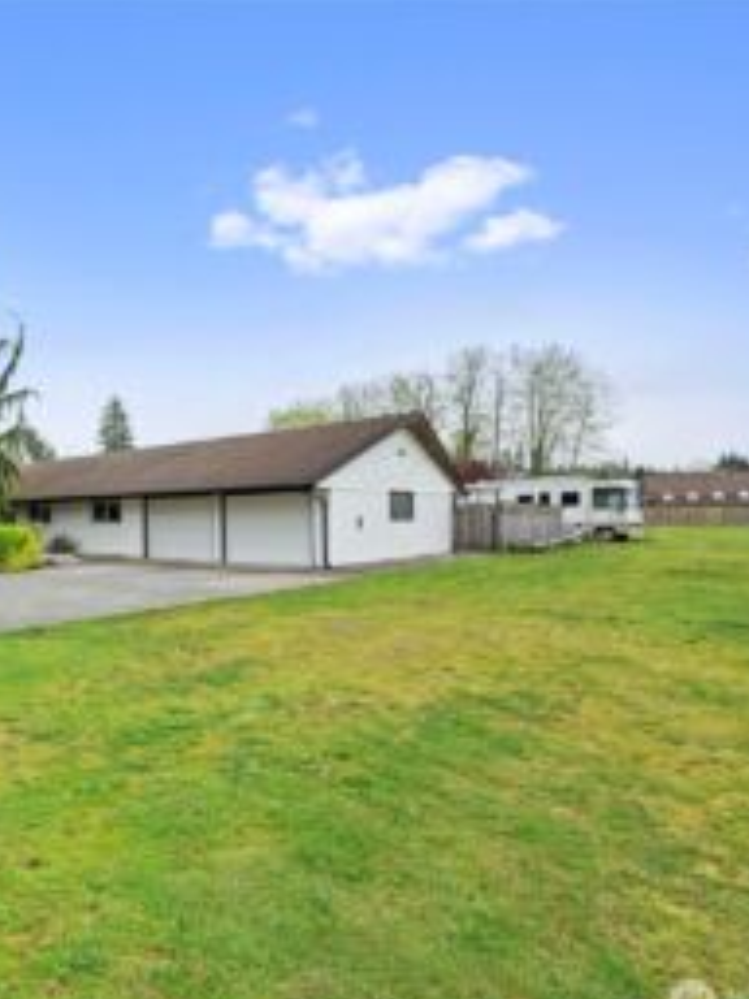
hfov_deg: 57.0
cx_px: 113
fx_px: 606
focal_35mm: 21
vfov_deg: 79.0
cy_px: 517
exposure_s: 1/125
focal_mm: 14
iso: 200
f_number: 8
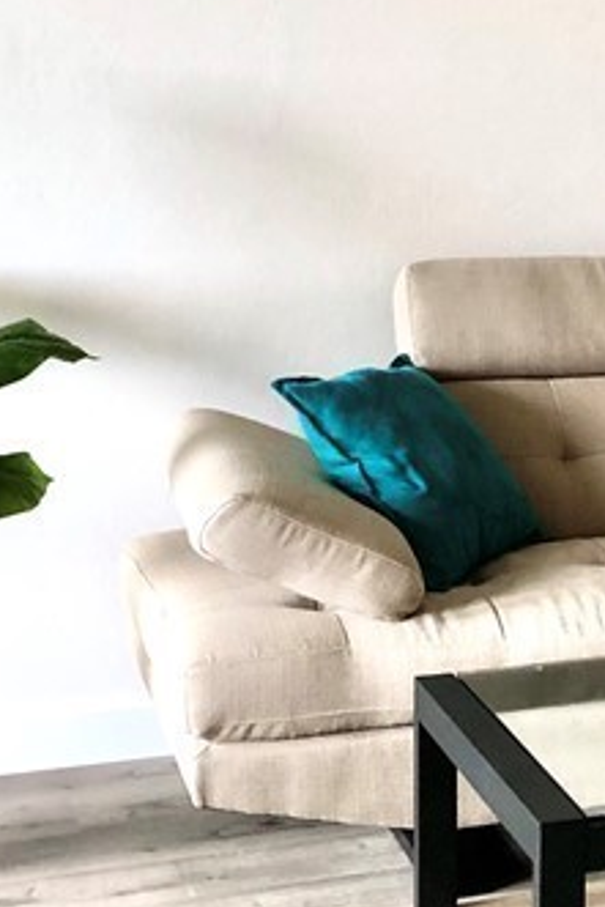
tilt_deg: -6.4
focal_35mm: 90
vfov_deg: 22.5
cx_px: 942
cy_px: 307
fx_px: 2266
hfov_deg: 14.1
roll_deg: -1.1
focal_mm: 3.99
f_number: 1.8
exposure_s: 1/24
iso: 40
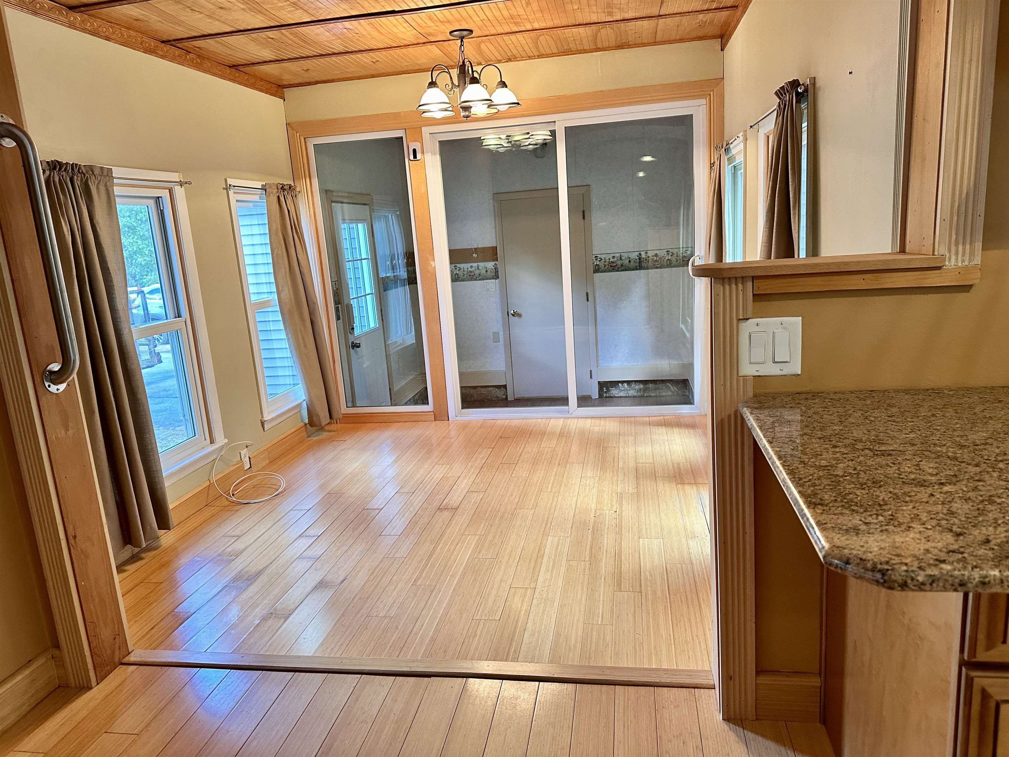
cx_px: 504
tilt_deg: -11.6
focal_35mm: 24
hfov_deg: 71.6
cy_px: 378
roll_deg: +4.1
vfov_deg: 56.8
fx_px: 700
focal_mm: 6.86
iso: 320
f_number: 1.78
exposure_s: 1/60
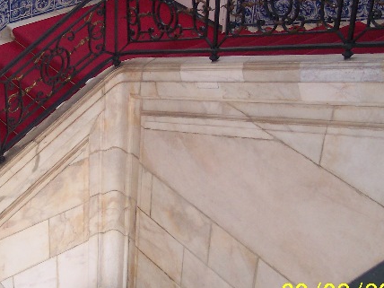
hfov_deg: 27.0
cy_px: 92
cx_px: 97
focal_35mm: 71
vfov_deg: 20.6
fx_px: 788
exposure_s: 1/45
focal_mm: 8
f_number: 2.8
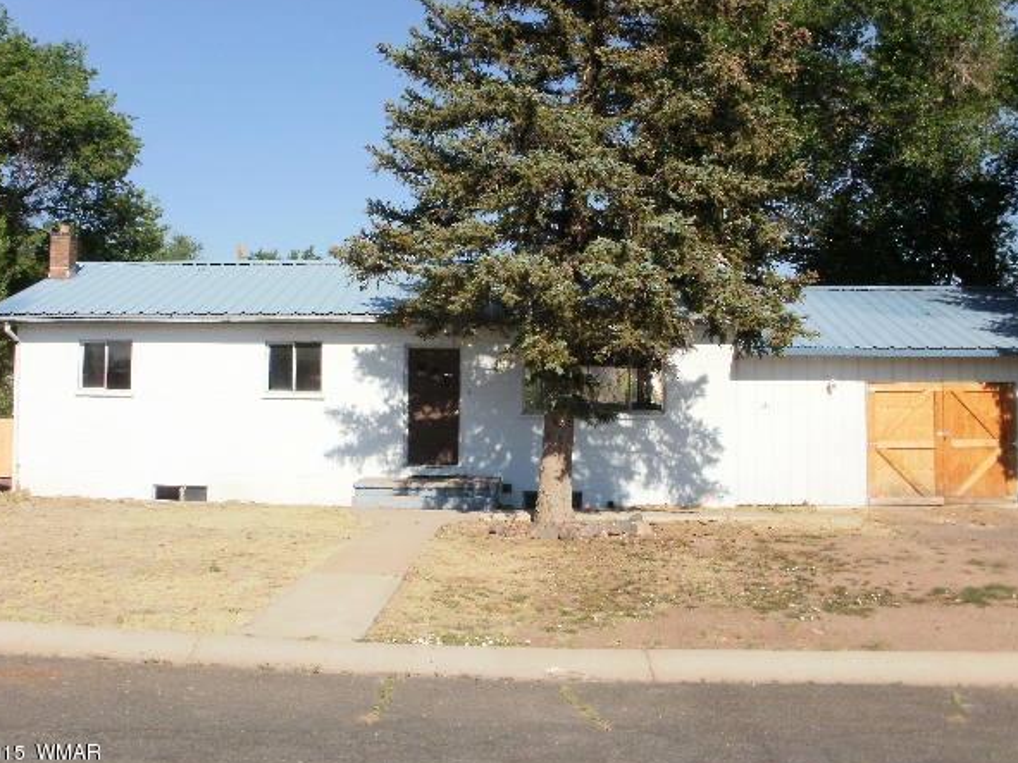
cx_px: 503
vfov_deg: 36.8
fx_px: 1147
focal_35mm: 39
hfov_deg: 47.9
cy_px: 374
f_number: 5.6
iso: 100
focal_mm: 6.3
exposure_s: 1/500
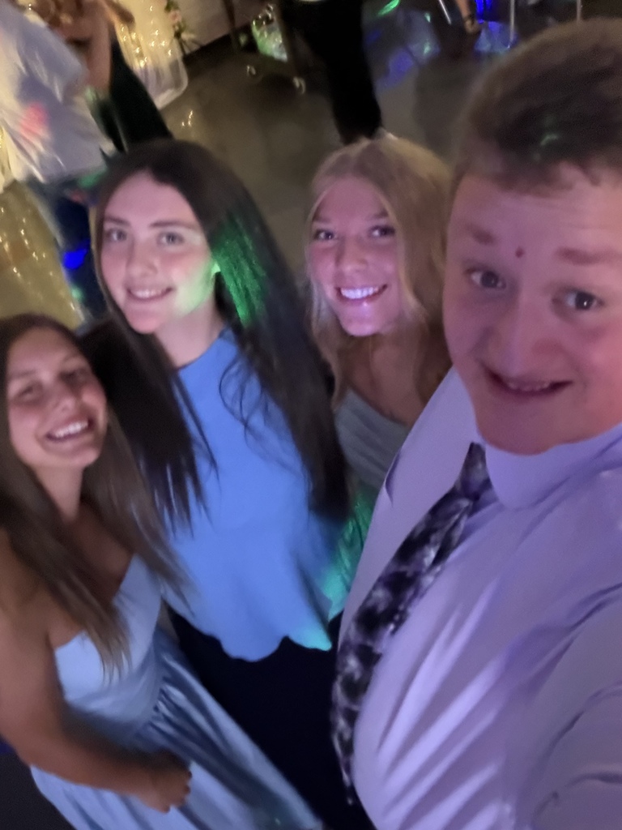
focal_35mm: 30
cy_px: 415
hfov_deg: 46.8
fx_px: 719
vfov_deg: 60.0
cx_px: 311
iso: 1600
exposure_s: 1/15
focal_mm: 2.71
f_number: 1.9
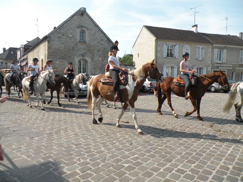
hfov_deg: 65.3
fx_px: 190
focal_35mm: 27
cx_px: 122
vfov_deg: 51.4
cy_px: 91
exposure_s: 1/1000
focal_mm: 4.7
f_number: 2.8
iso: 100
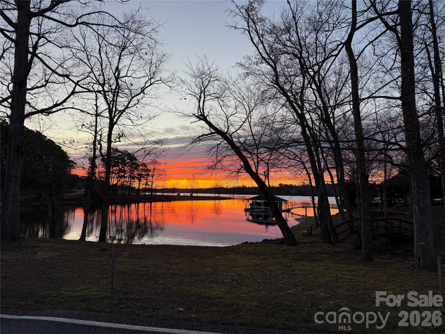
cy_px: 167
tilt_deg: +4.4
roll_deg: -1.8
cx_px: 222
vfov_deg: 56.8
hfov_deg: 71.6
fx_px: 309
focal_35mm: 24
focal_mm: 6.76
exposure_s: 1/121
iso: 100
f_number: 1.78
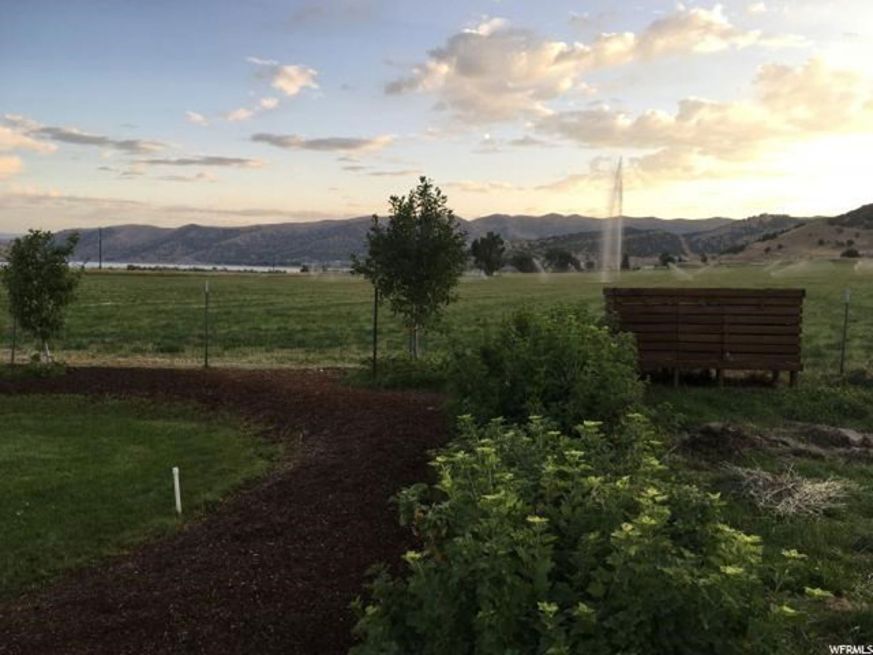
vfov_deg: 48.2
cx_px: 436
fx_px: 731
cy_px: 328
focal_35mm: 29
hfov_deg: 61.7
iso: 25
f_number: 2.2
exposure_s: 1/190
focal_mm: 4.15
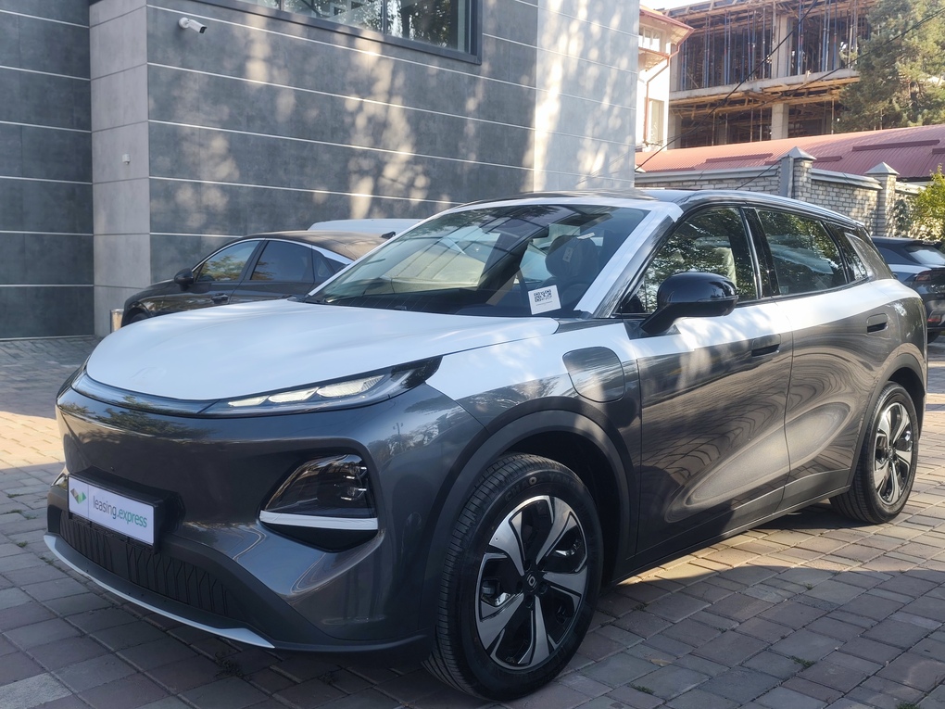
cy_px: 354
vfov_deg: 41.8
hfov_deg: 54.0
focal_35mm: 34
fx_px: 928
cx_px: 472
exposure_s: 1/193
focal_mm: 6.19
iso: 50
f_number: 1.65
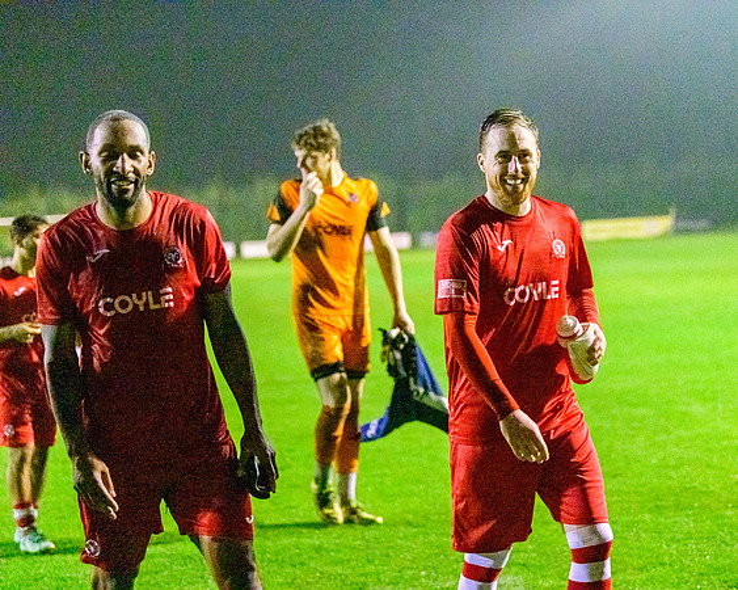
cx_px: 444
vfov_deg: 16.6
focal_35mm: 92
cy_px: 295
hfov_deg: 20.7
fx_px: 2019
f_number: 3.2
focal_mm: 82
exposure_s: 1/1250
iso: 12800
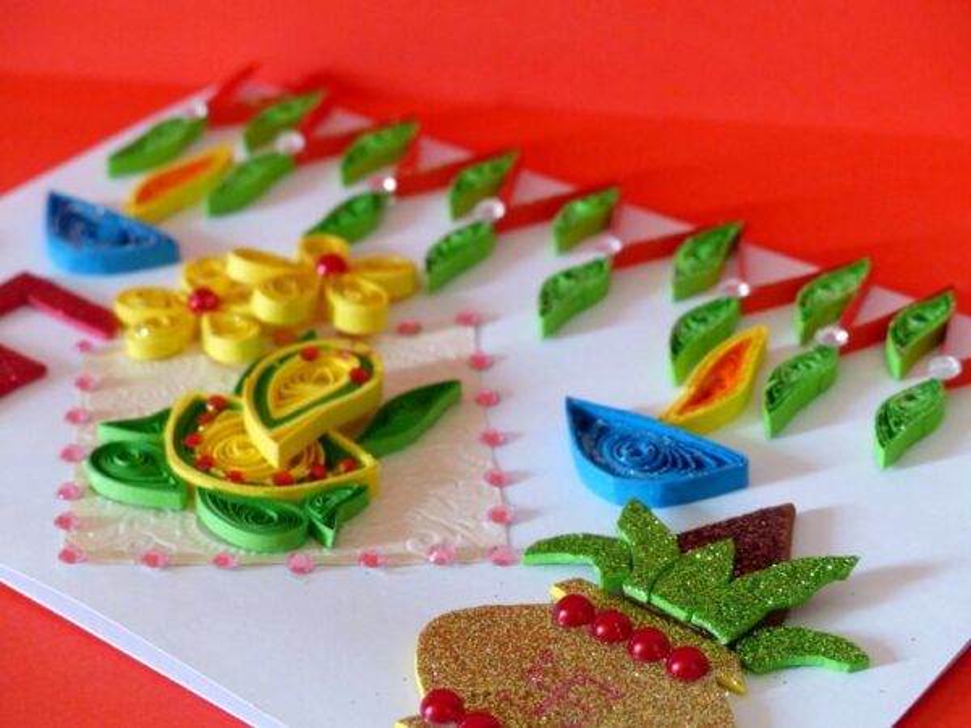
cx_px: 486
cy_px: 364
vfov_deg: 18.2
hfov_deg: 24.1
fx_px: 2272
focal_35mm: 81
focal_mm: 14.5
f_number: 2.8
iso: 400
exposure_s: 1/60
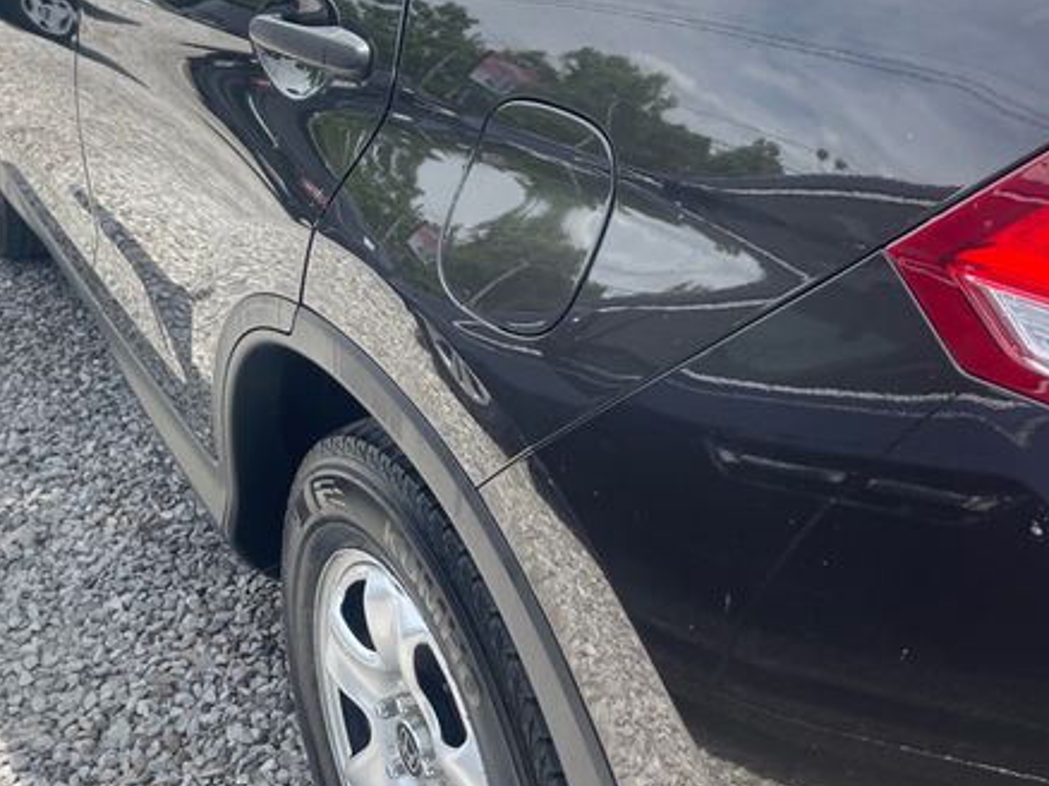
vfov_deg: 37.5
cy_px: 300
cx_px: 498
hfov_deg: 49.0
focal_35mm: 38
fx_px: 1151
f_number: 1.6
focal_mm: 5.1
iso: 32
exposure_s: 1/938
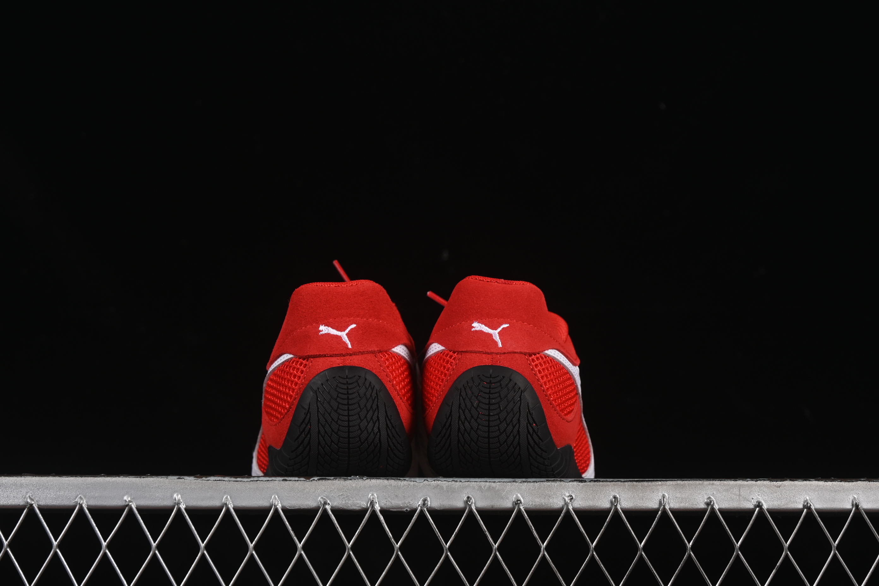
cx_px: 440
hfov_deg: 27.0
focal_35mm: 75
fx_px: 1831
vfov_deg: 18.2
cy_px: 293
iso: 160
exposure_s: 1/60
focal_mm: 50
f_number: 8
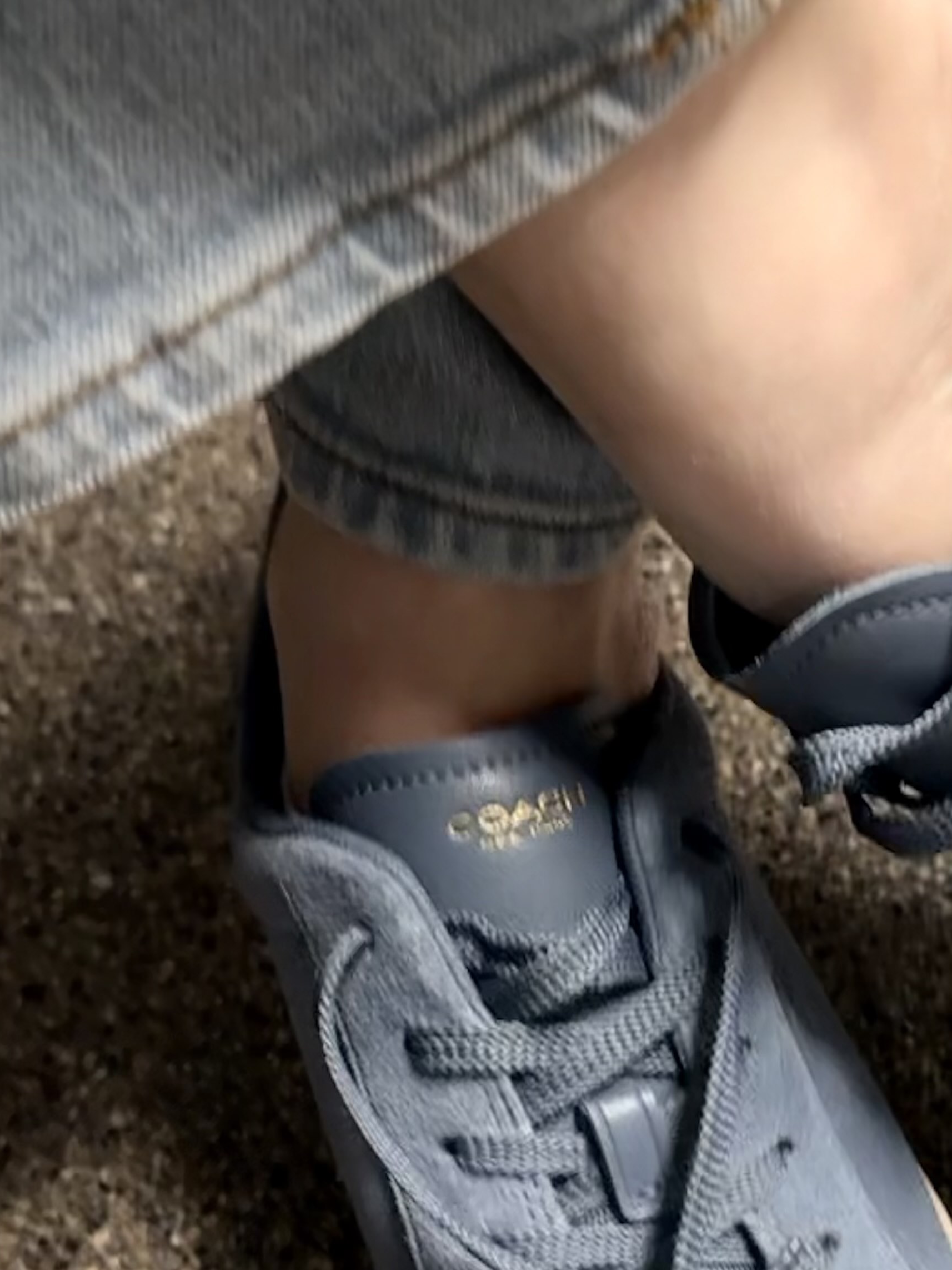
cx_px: 788
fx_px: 2200
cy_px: 911
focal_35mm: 60
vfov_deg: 31.7
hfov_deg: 24.0
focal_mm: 6.76
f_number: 1.78
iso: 200
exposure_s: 1/60
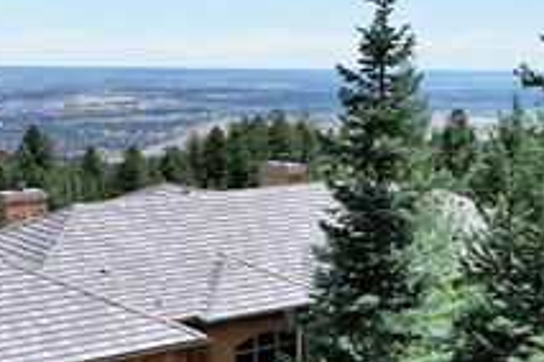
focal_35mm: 66
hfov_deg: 30.5
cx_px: 227
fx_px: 997
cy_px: 286
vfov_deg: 20.4
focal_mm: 8.38
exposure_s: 1/3200
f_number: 2.8
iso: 100
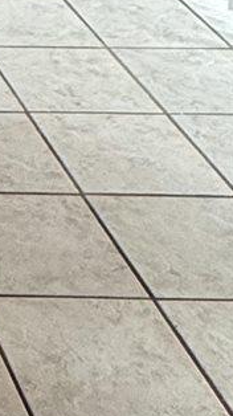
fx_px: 1233
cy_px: -374
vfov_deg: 15.8
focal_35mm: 112
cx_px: -462
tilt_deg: -6.3
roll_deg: +1.9
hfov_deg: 8.9
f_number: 2.2
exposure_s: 1/120
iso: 160
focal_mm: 2.22
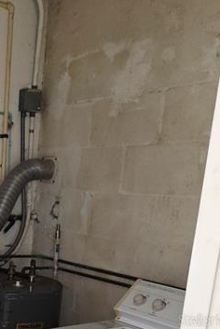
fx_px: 476
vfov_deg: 35.0
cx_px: -24
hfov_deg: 24.3
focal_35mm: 52
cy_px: 320
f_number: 1.8
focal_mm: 5.54
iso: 200
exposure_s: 1/40
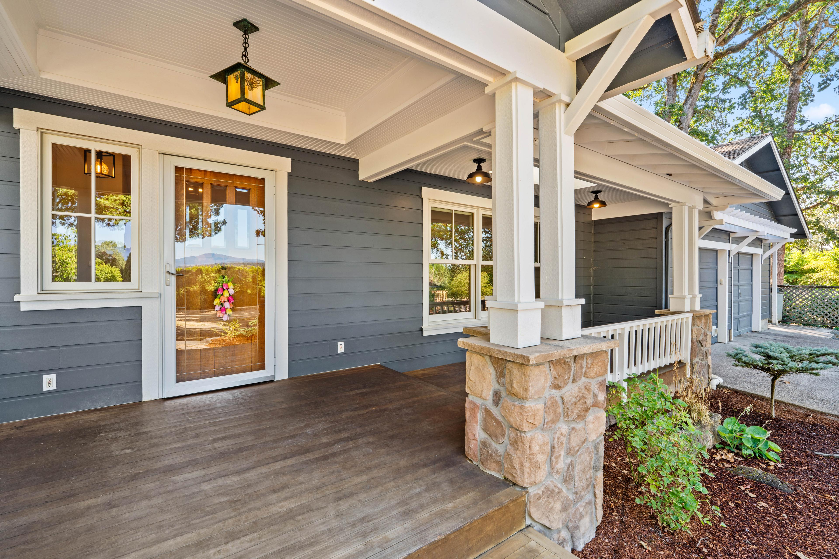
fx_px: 373
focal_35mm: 16
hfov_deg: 96.7
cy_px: 280
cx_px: 420
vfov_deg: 73.8
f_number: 10
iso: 200
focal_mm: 16
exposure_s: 1/2.5
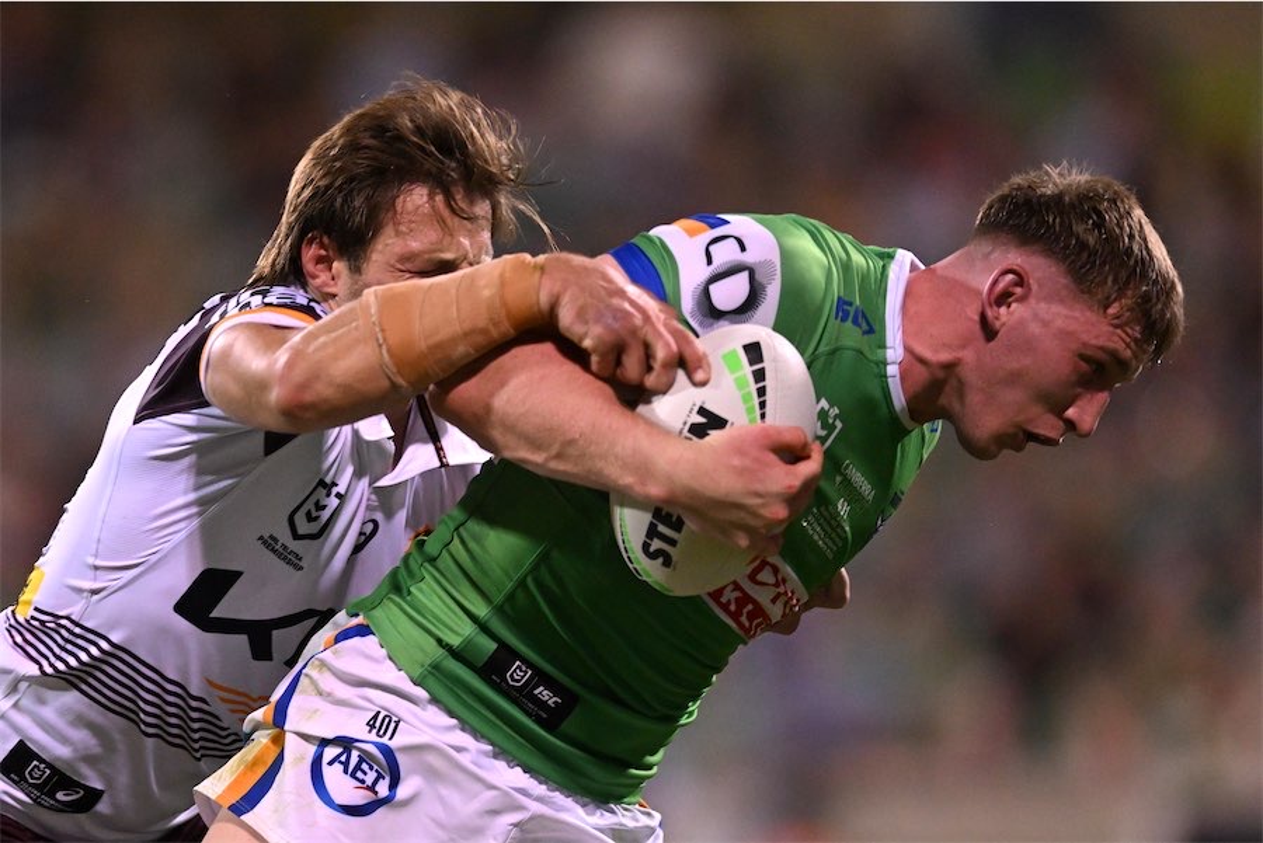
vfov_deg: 3.4
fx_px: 14039
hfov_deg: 5.2
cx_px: 632
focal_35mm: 400
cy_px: 422
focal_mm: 400
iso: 4000
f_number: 2.8
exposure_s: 1/1600
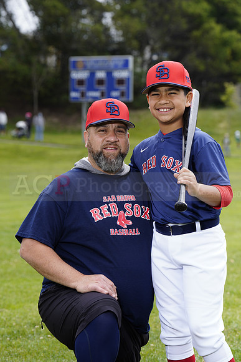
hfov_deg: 10.8
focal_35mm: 127
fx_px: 1274
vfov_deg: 16.1
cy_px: 181
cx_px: 120
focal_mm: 127
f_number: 6.3
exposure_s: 1/250
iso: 100
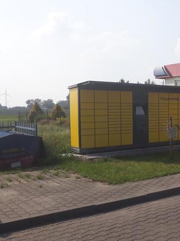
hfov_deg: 28.3
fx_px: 319
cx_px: 204
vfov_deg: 41.2
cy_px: 122
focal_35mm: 46
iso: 40
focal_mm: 3.71
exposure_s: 1/1919
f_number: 1.7
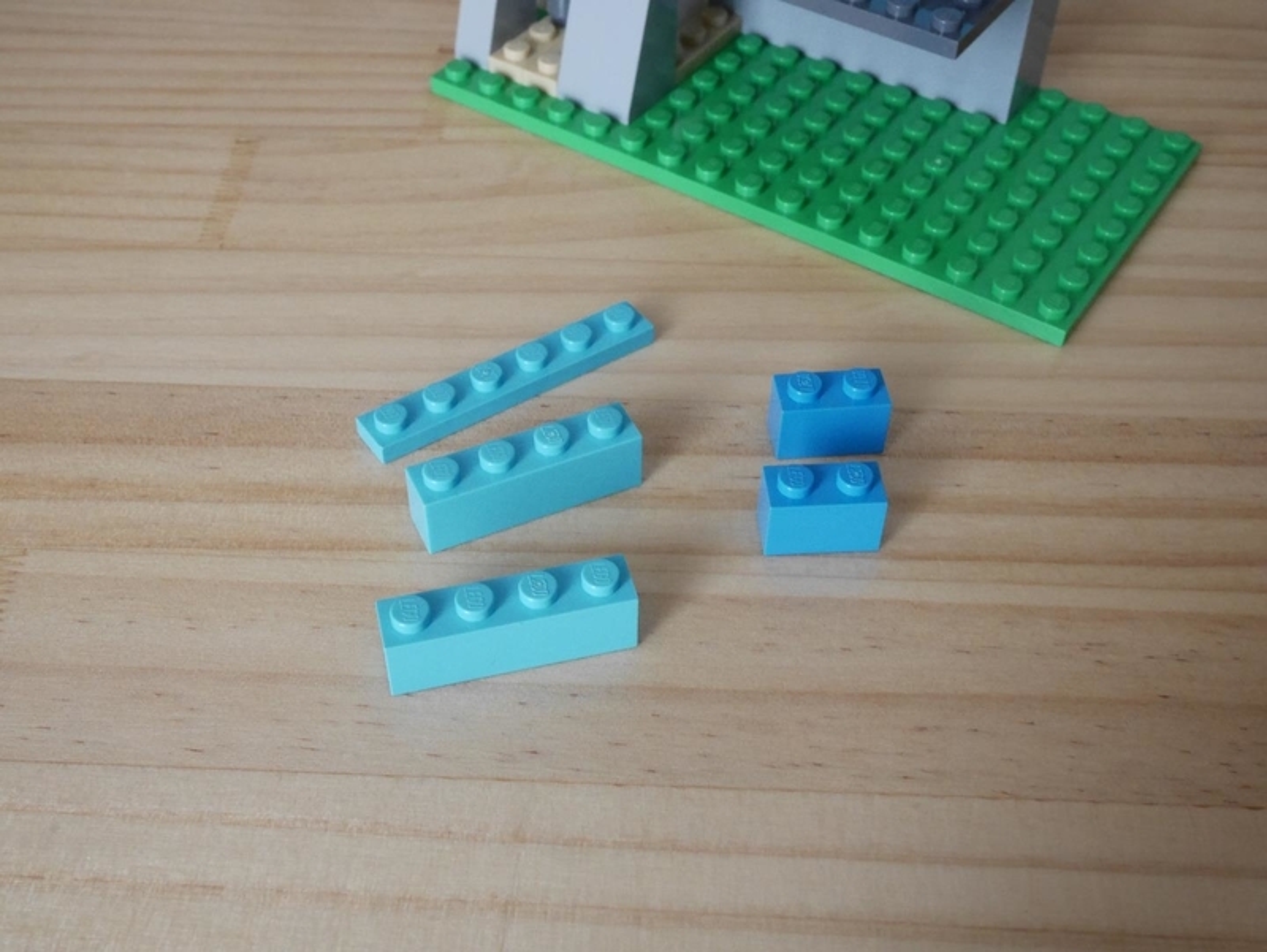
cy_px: 476
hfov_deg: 46.8
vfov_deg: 36.0
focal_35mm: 40
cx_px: 634
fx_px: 1465
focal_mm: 20
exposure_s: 1/60
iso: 2000
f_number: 10
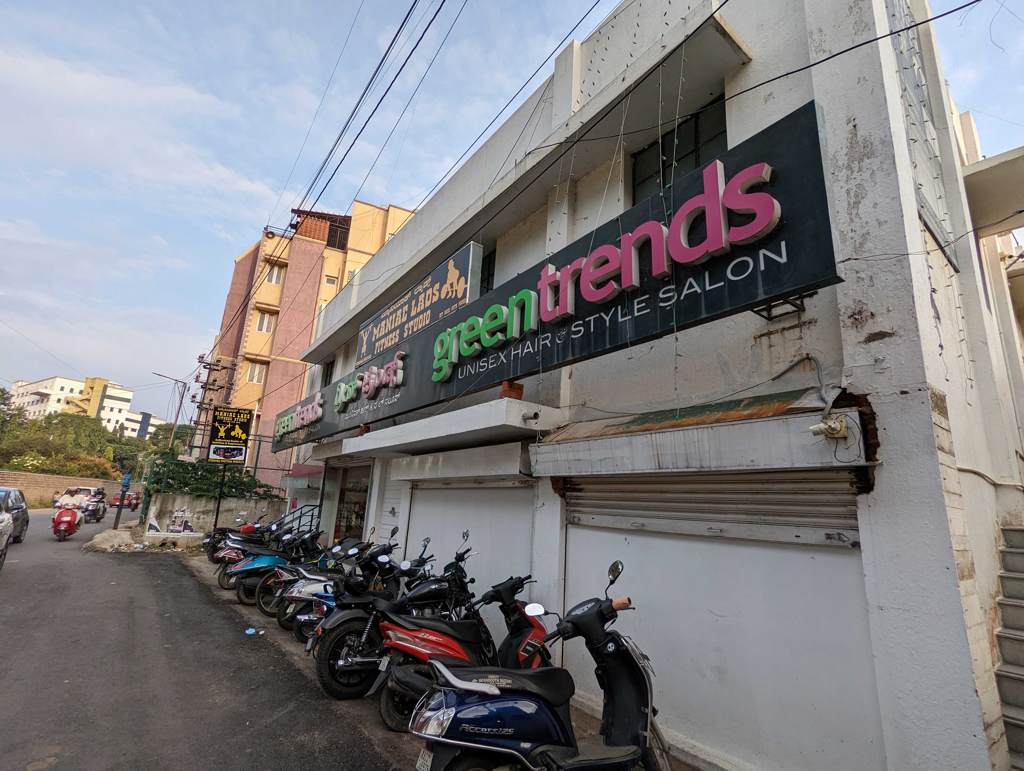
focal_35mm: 16
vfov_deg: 78.2
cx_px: 512
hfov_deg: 94.4
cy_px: 386
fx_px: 474
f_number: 2.2
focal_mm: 2.35
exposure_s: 1/517
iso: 45
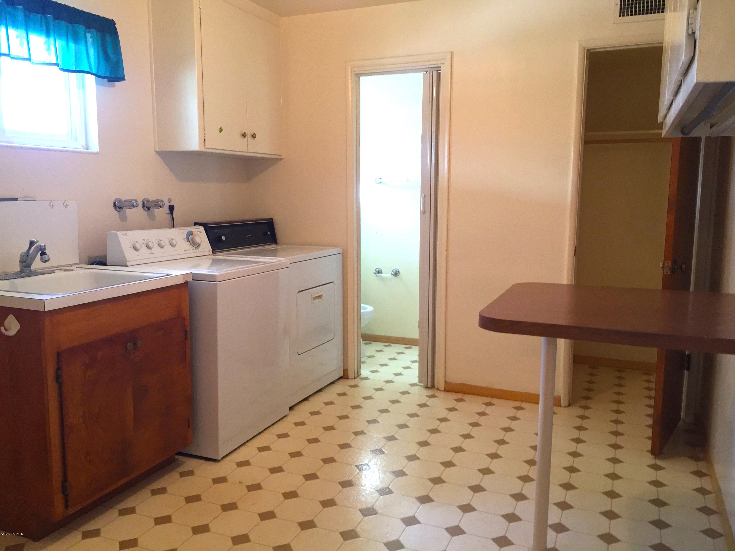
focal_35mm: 29
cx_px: 368
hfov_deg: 61.7
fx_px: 616
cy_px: 276
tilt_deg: -7.3
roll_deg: -0.3
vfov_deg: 48.2
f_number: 2.2
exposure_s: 1/30
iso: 125
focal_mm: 4.15
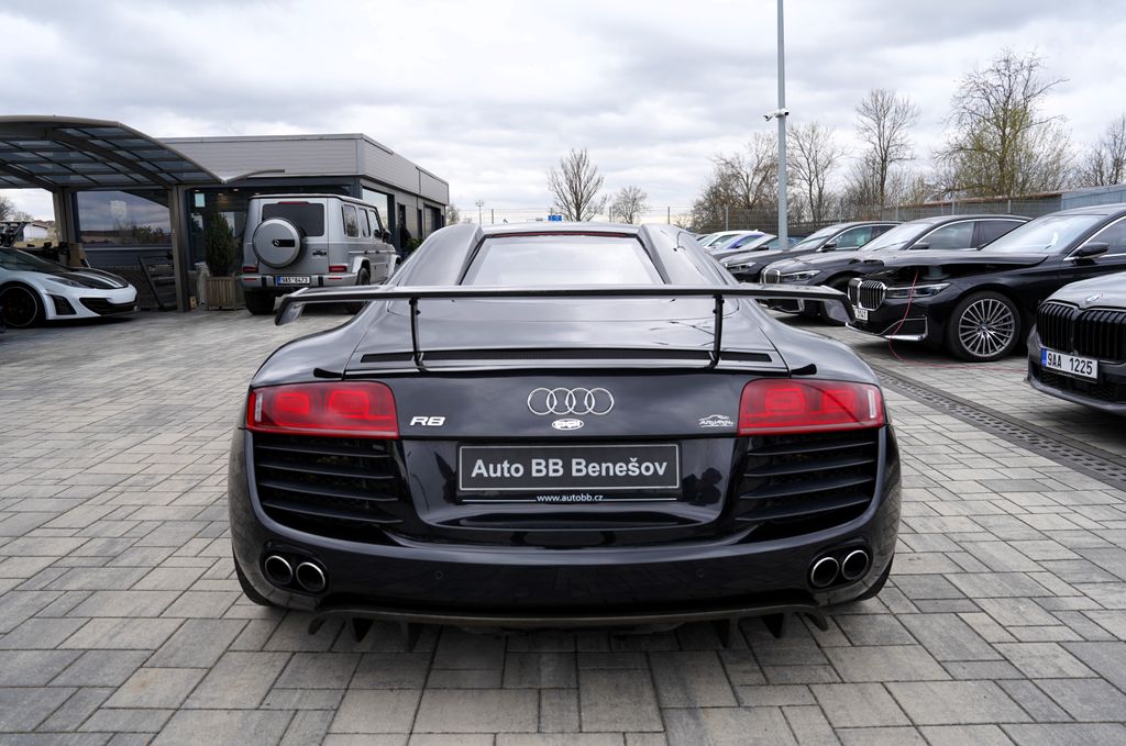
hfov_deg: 71.6
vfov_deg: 51.1
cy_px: 373
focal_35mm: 25
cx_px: 563
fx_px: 781
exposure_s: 1/125
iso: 100
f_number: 5.6
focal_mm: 25
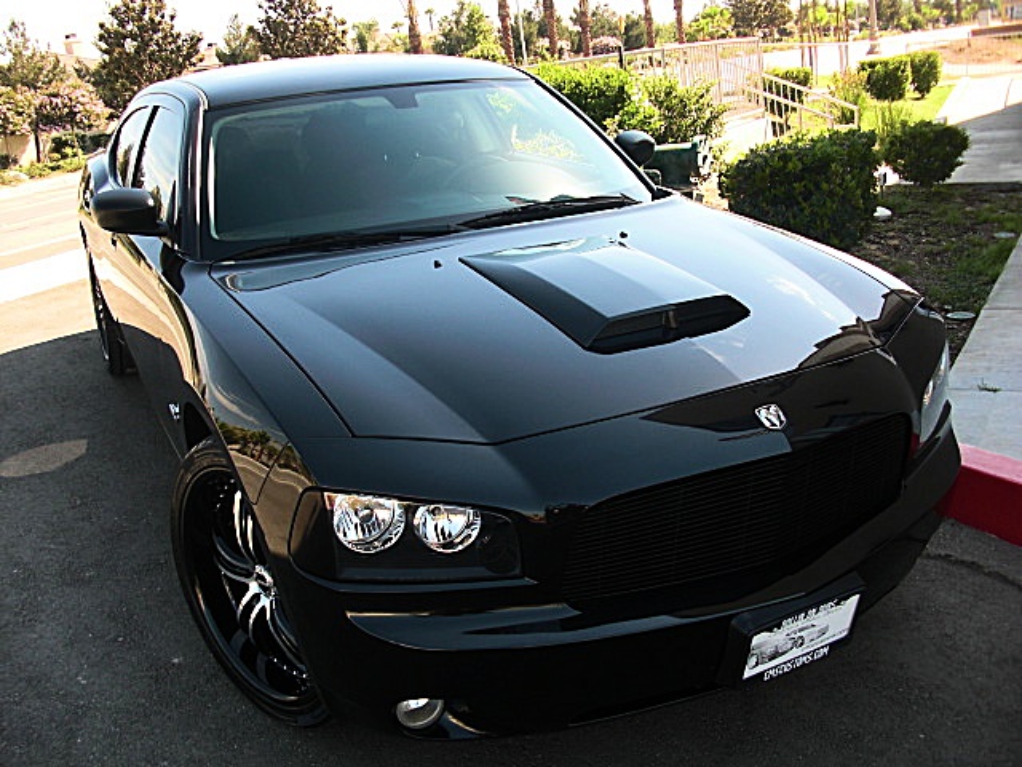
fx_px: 1063
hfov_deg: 51.4
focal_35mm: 36
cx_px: 511
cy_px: 384
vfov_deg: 39.7
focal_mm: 6.3
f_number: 2.8
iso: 50
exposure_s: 1/250
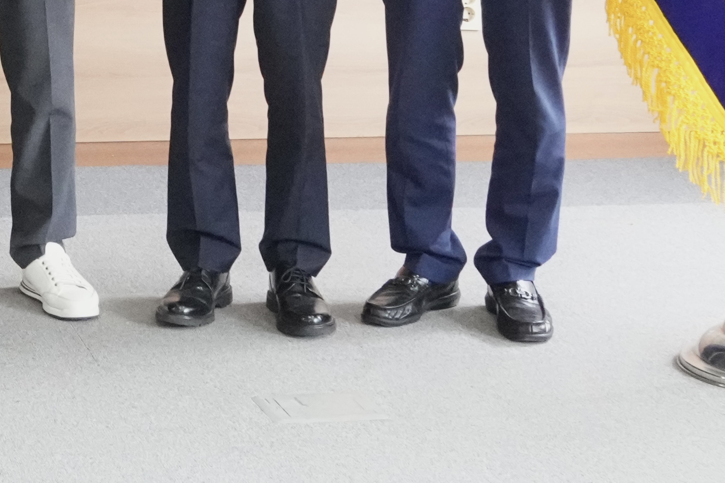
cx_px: -360
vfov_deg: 11.0
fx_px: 2416
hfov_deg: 15.7
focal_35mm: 120
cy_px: -230
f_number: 9
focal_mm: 24
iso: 8000
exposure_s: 1/60
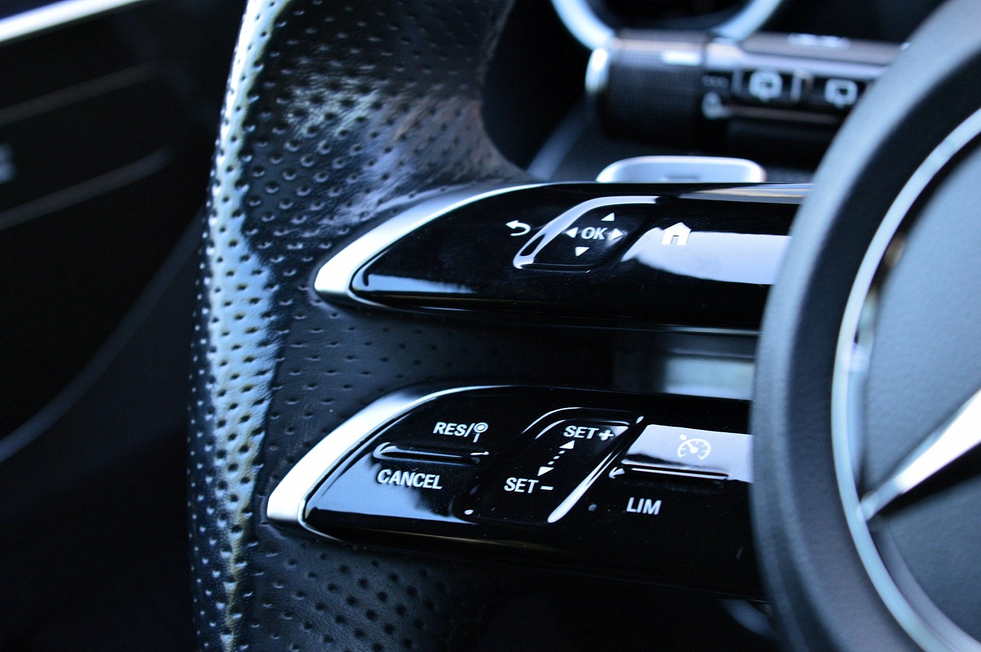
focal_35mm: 82
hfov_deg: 24.6
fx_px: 2246
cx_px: 490
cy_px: 326
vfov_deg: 16.5
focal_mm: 55
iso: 800
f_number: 5.6
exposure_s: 1/50
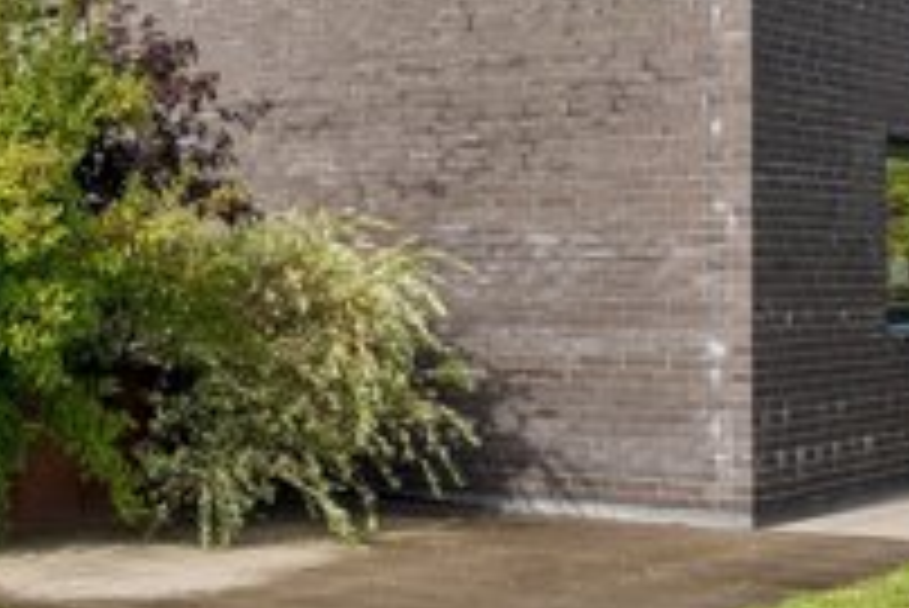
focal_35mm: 83
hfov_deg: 23.6
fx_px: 2097
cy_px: 164
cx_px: 40
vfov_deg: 16.4
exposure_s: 1/100
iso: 320
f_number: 20
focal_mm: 21
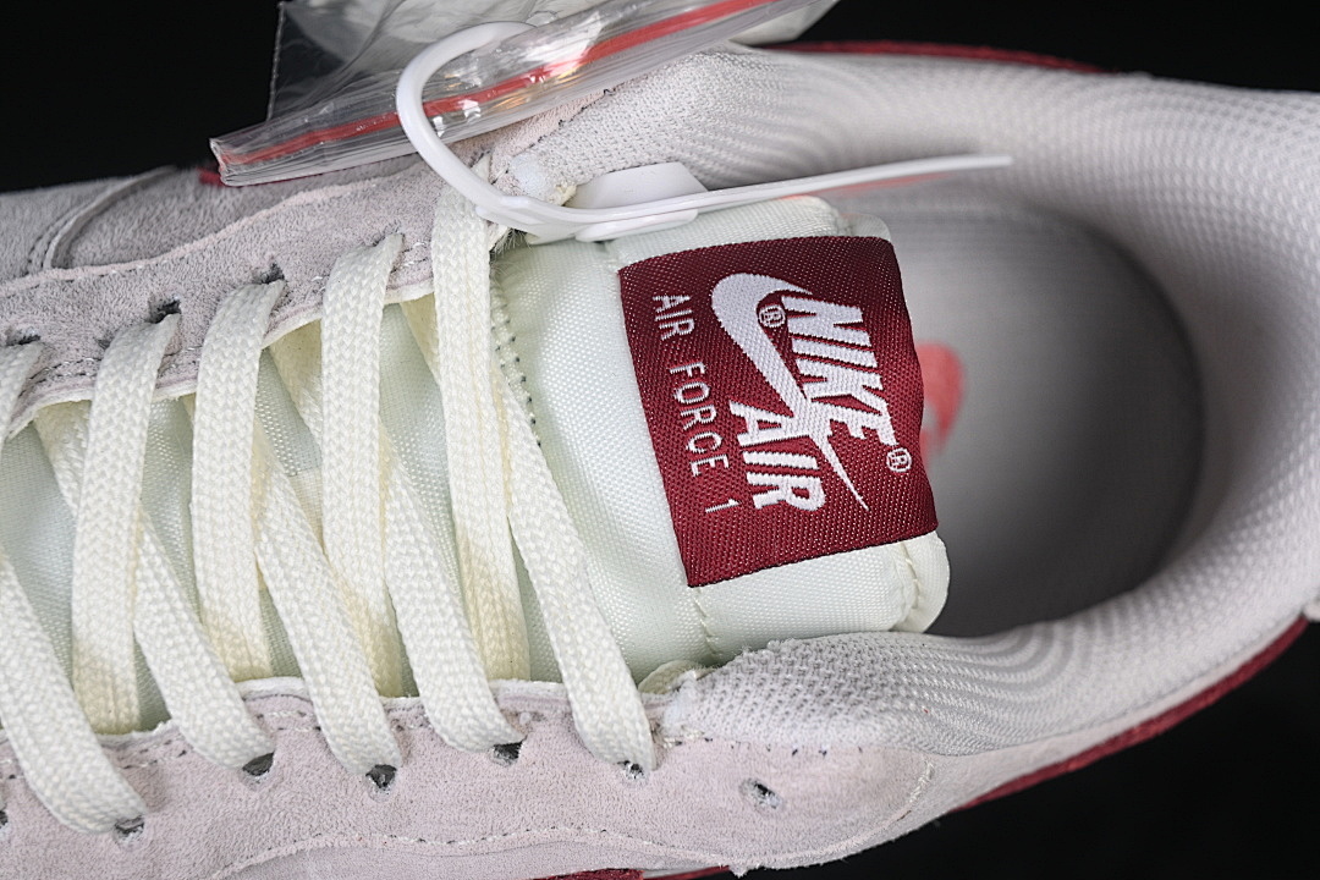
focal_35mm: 75
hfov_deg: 27.0
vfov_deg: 18.2
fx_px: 2750
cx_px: 660
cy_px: 440
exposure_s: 1/80
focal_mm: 50
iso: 160
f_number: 7.1
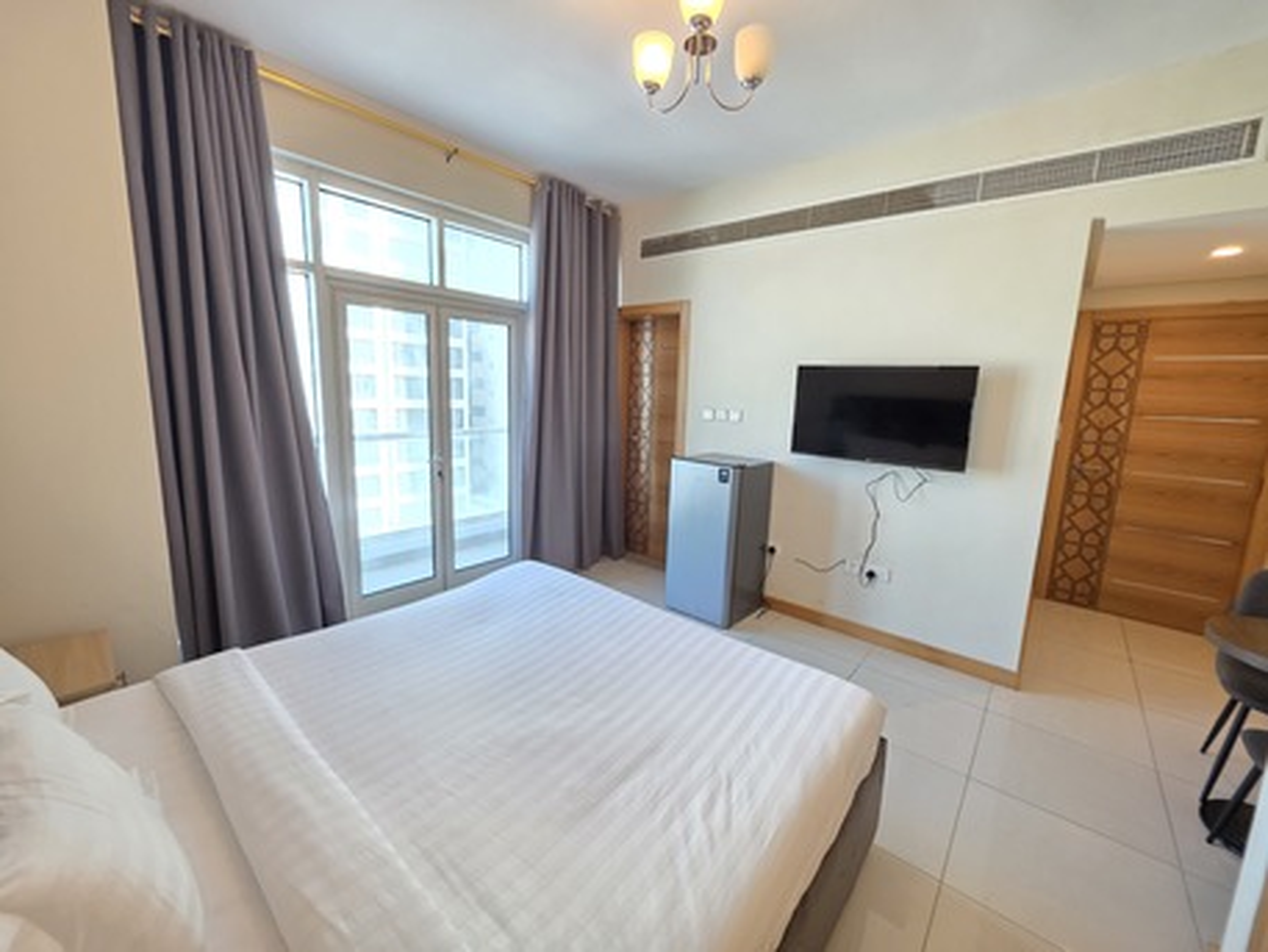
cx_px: 634
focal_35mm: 13
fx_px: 476
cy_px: 476
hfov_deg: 106.2
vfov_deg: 89.9
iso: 160
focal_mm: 2.2
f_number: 1.9
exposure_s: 1/50
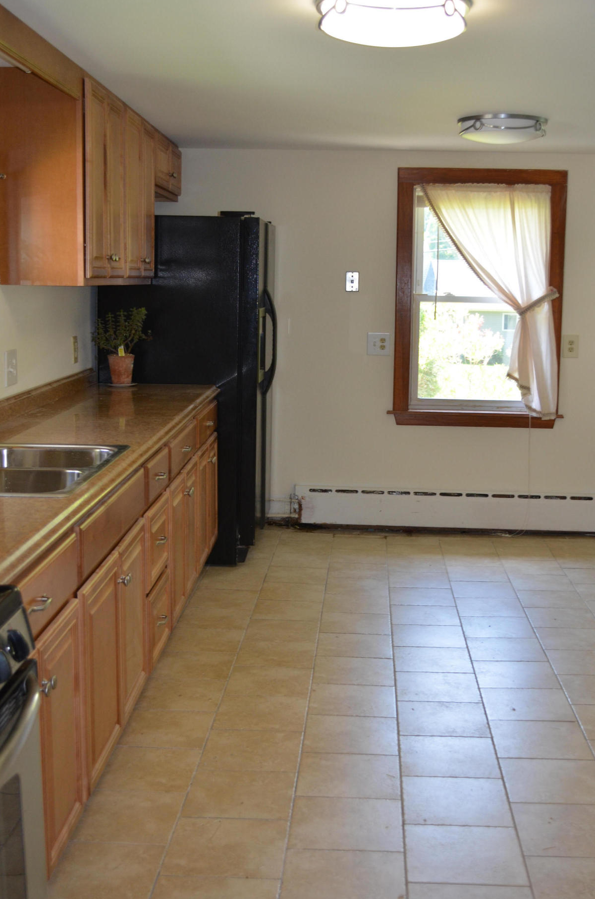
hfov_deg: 31.0
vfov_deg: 45.5
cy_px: 441
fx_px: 1071
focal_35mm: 43
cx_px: 321
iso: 450
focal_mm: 26
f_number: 4.2
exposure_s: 1/60
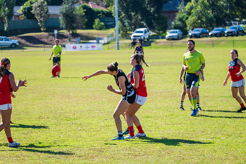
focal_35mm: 150
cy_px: 82
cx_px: 123
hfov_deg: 13.7
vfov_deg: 9.2
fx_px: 1025
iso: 800
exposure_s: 1/2000
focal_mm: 150
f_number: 6.3
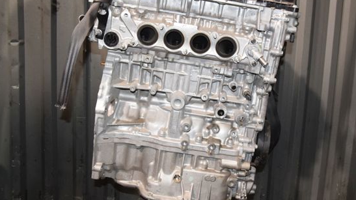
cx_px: 201
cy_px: 89
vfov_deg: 30.6
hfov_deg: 51.9
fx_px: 364
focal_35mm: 39
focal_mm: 21
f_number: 5.6
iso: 1600
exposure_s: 1/60
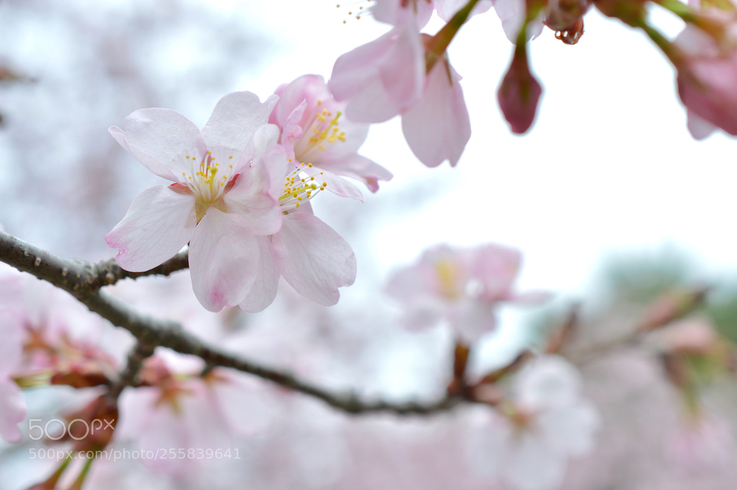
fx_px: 1227
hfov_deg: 33.4
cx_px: 368
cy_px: 245
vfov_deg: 22.6
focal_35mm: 60
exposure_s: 1/320
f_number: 5.6
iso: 100
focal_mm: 40
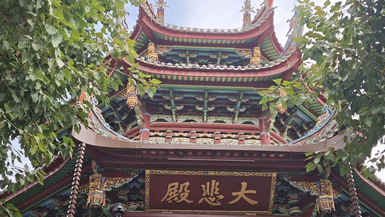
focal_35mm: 47
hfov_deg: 43.7
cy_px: 112
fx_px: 480
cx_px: 192
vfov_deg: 25.4
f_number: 1.6
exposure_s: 1/1967
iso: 50
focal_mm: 6.55
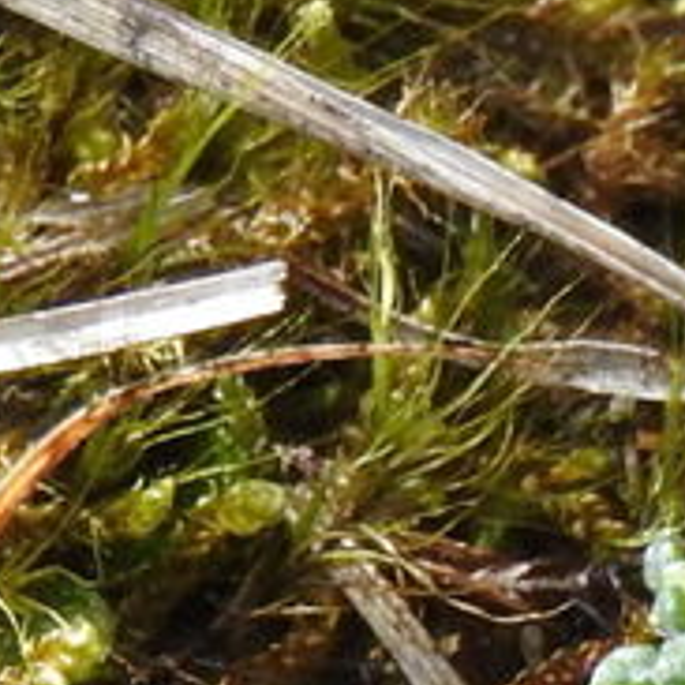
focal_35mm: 656
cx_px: 1329
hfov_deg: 2.7
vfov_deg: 2.7
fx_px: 14687
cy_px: 1318
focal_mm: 15.2
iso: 220
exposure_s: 1/250
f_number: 4.5
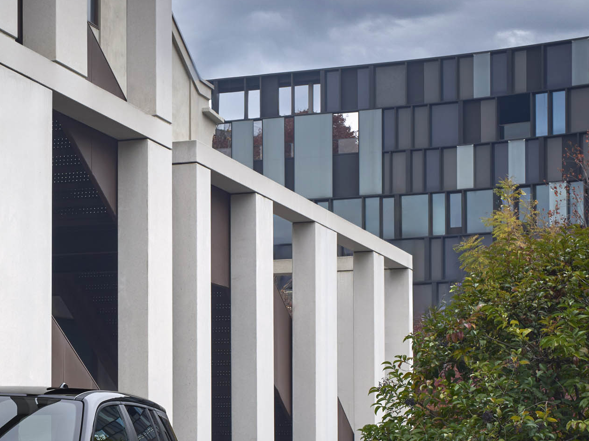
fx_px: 1684
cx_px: -2
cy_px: 367
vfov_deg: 14.8
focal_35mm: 99
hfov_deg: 19.3
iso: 125
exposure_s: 1/6
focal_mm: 40
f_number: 10
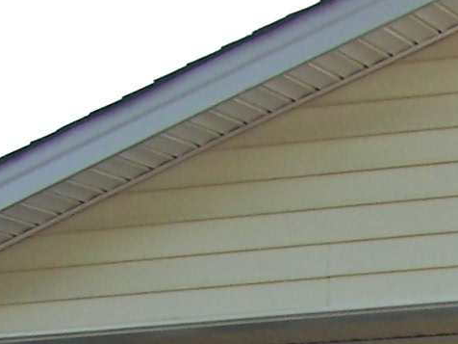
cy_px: 673
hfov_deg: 9.0
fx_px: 2739
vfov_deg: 6.9
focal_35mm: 207
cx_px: 884
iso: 64
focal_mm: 6.3
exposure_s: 1/125
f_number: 2.8
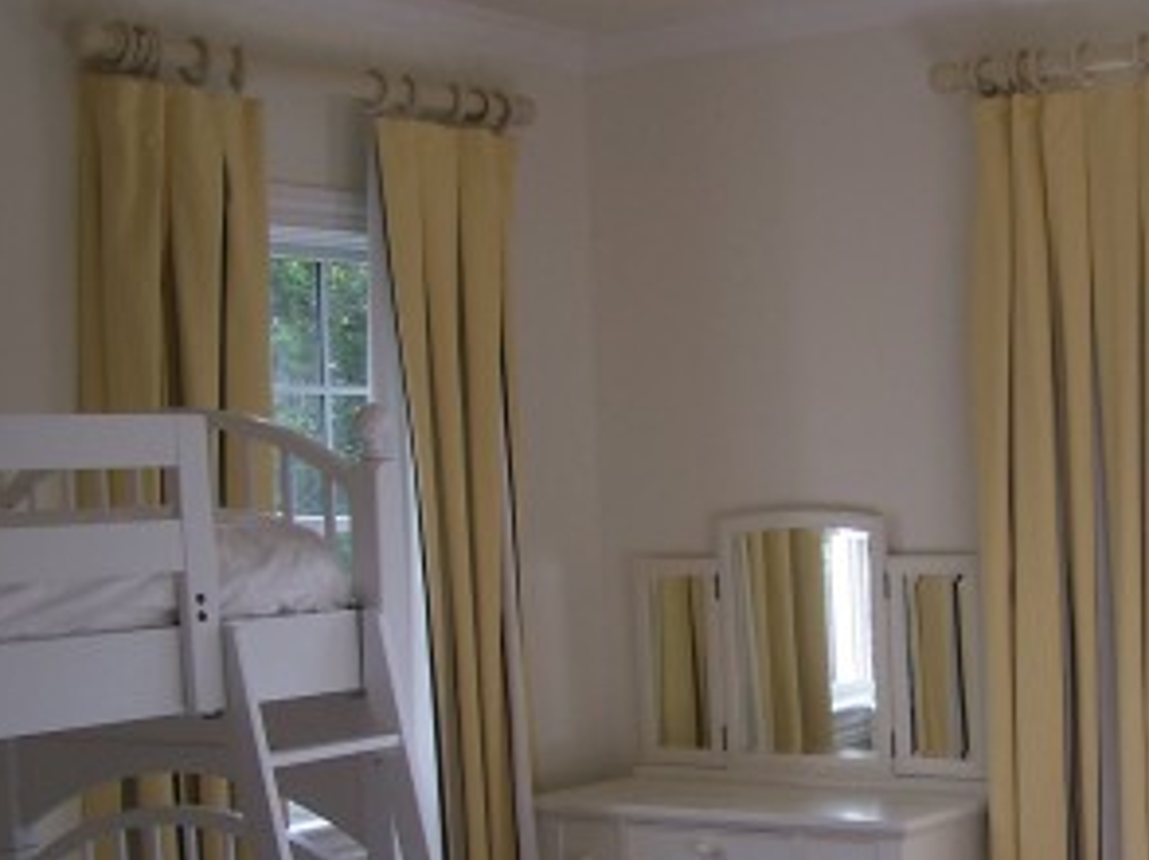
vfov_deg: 21.2
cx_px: 956
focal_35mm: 69
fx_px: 2288
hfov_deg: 27.5
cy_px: 563
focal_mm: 6.3
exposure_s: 1/90
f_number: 2.8
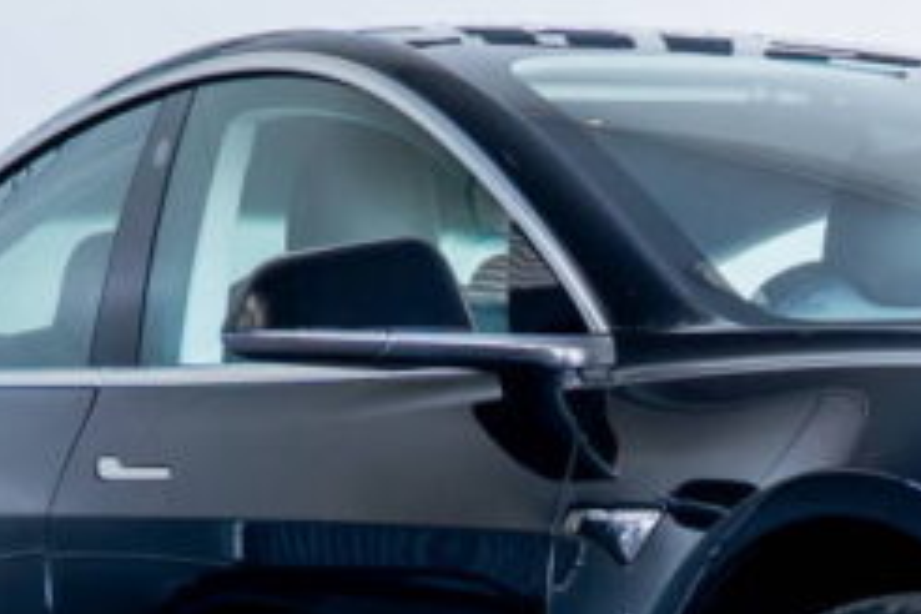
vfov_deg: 8.0
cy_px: 584
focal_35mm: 171
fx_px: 4374
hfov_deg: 11.9
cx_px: 880
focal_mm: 27.4
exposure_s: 1/500
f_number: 2.8
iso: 800
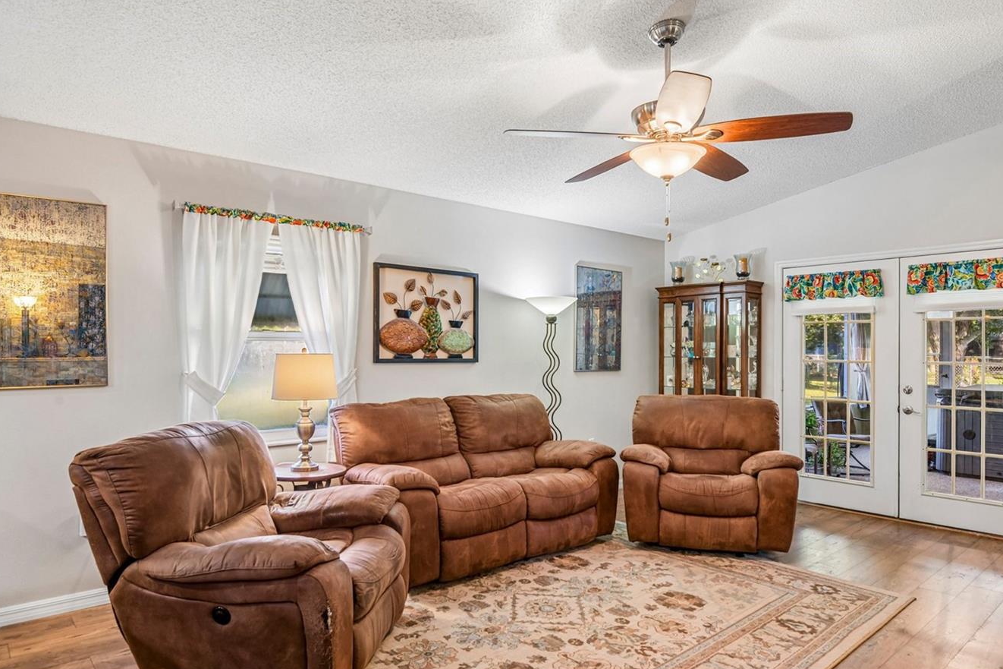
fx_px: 641
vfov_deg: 55.0
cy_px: 364
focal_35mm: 23
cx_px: 524
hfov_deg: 76.1
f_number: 8
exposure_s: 1/5
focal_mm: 19
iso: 400
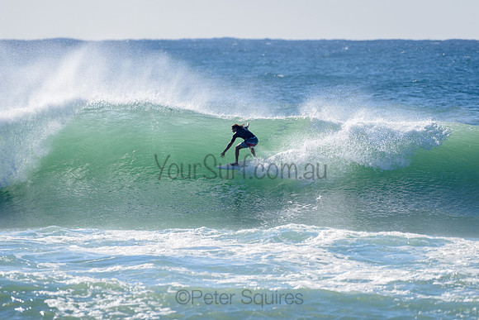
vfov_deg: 2.7
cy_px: 160
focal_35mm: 511
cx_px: 242
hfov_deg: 4.0
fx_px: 6794
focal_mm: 500
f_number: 5.6
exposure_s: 1/2000
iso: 200
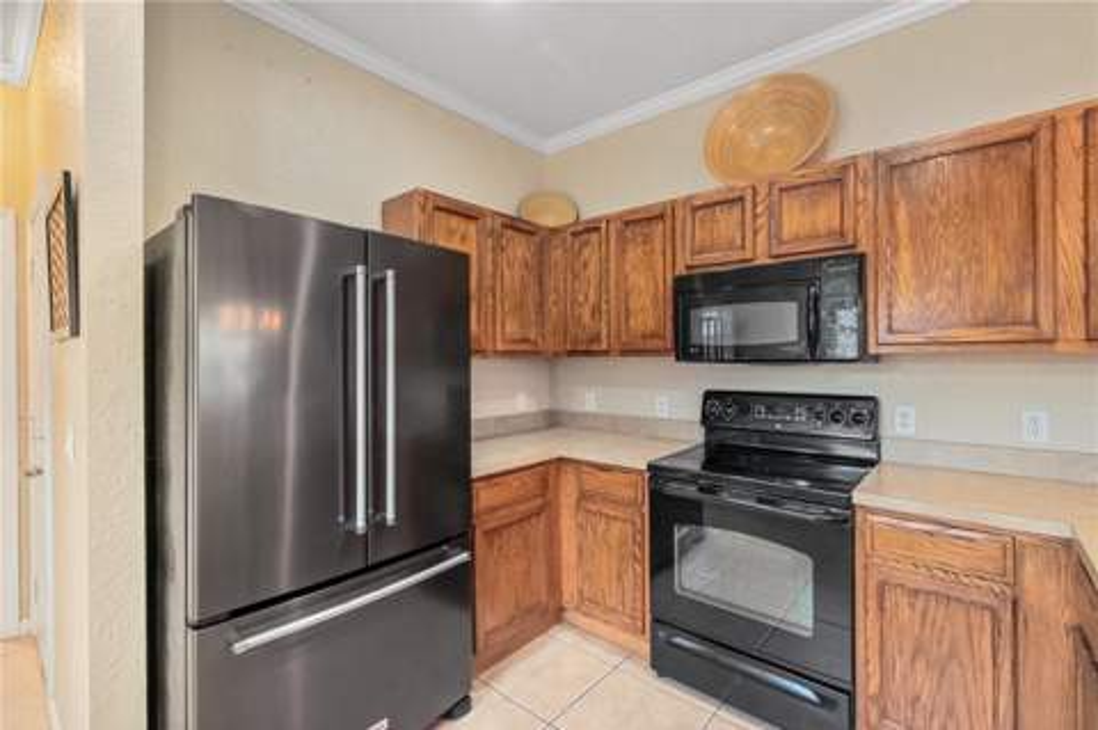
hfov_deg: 100.4
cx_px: 549
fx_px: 457
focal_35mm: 15
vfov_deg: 77.2
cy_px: 365
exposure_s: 1.3
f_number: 9
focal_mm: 10
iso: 250
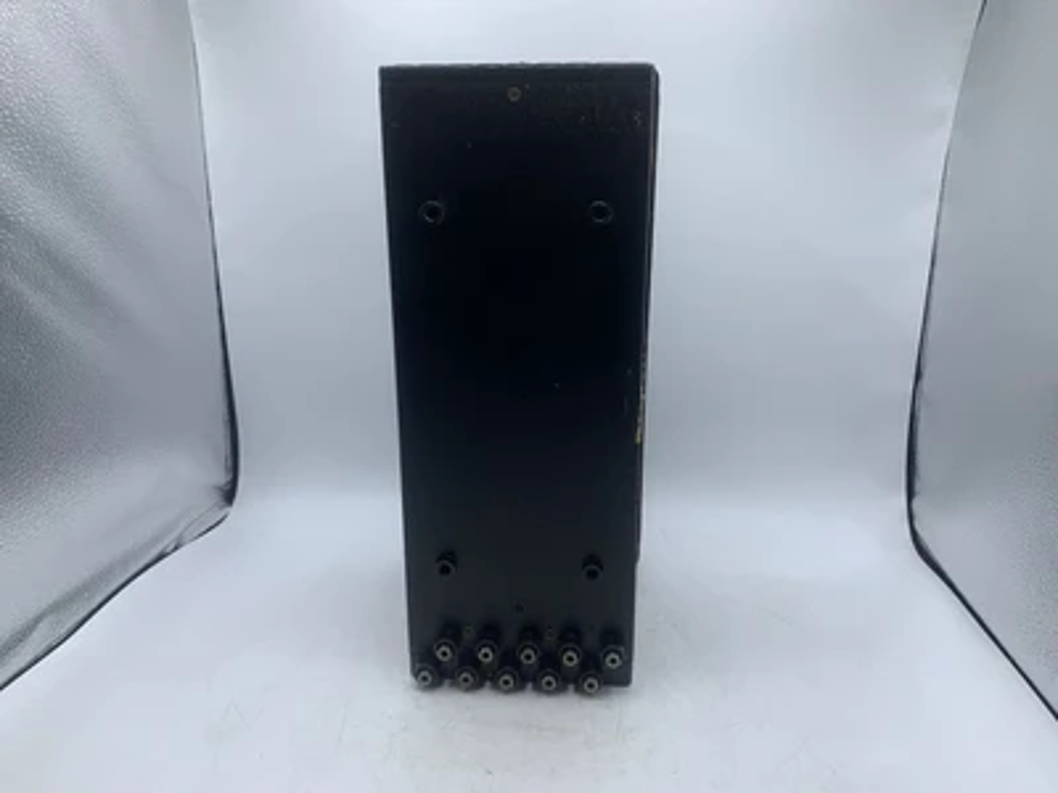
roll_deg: -1.6
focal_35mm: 26
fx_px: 795
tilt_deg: -12.6
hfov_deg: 67.3
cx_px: 529
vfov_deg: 53.1
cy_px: 396
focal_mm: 4.25
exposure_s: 1/737
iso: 25
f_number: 1.8
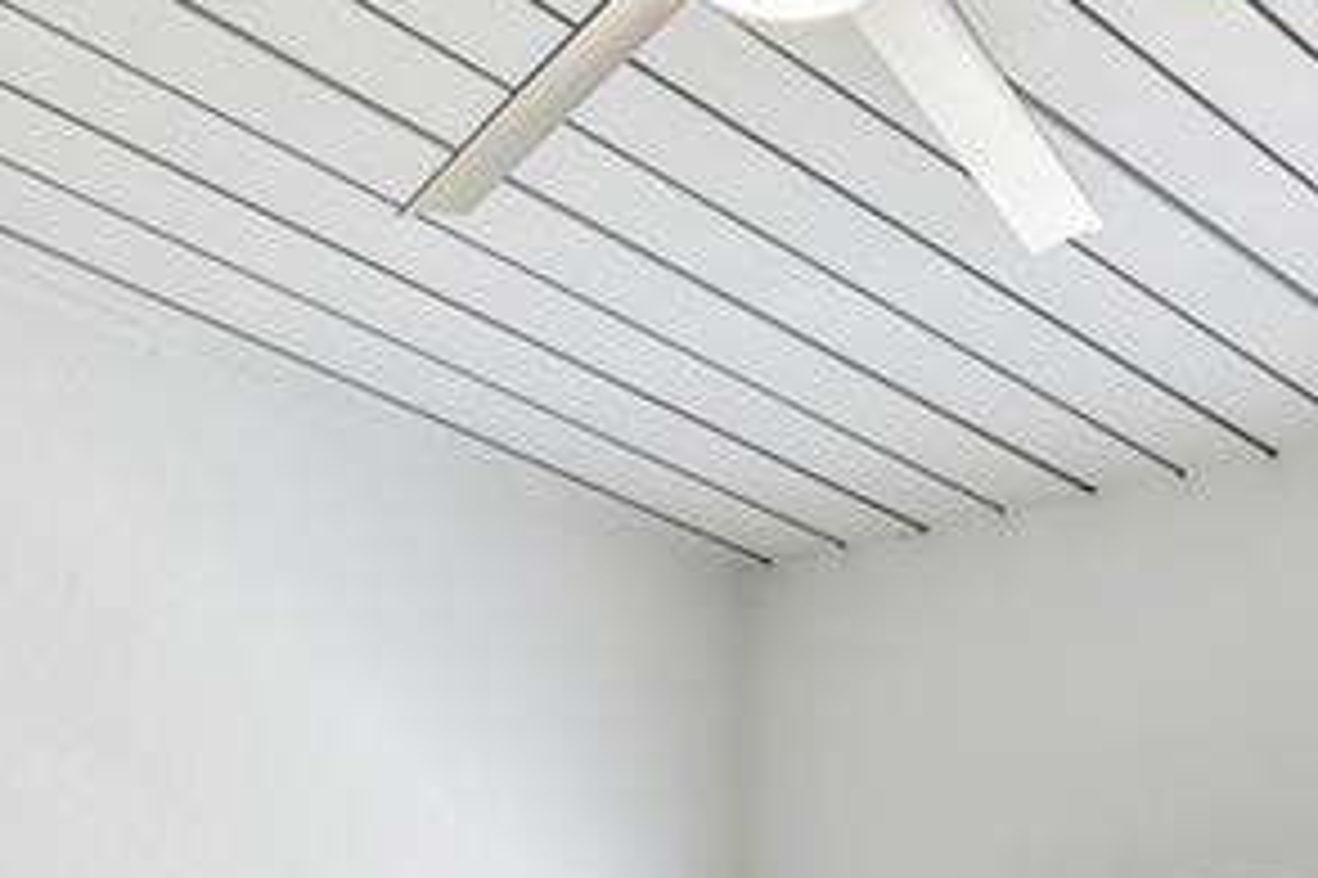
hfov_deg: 24.8
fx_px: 3000
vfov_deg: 14.4
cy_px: 1639
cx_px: 742
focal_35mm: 82
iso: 100
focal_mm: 10
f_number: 7.1
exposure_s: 1/13
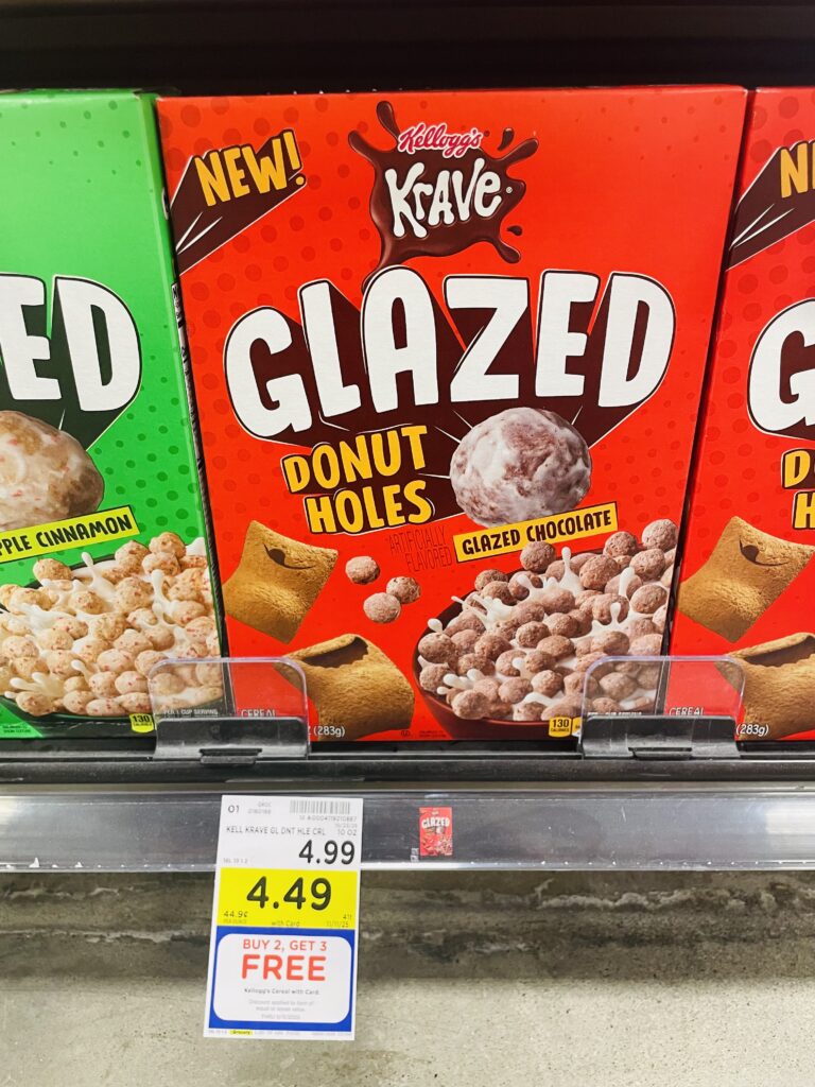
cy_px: 544
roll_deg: +1.5
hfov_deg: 53.1
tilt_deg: -26.5
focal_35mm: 26
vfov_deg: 67.3
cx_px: 408
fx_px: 816
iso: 160
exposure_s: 1/60
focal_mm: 4.2
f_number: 1.6
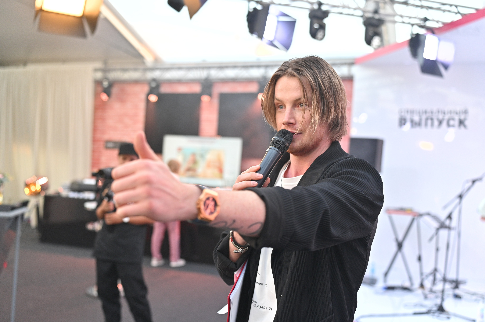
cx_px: 242
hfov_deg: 54.5
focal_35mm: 35
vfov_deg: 37.8
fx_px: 471
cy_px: 161
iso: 500
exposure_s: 1/320
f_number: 2.5
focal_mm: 35
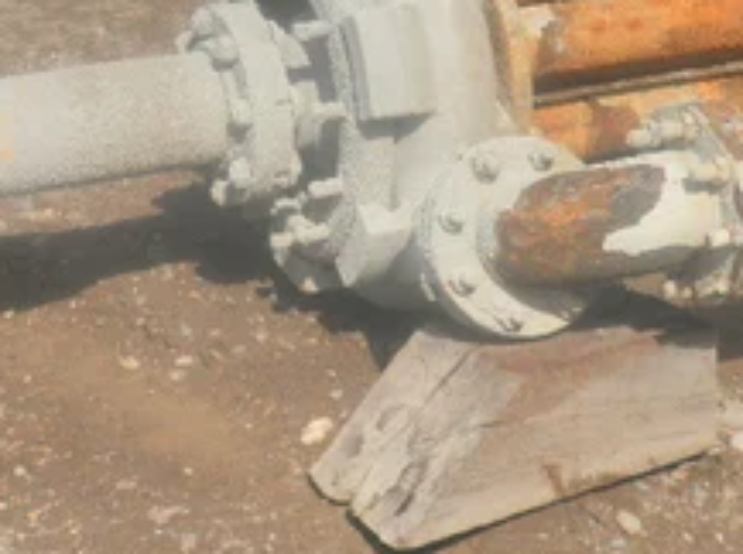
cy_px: 157
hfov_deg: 18.1
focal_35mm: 109
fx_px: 2336
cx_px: 370
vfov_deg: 13.5
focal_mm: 10.5
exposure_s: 1/125
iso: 64
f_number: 10.7
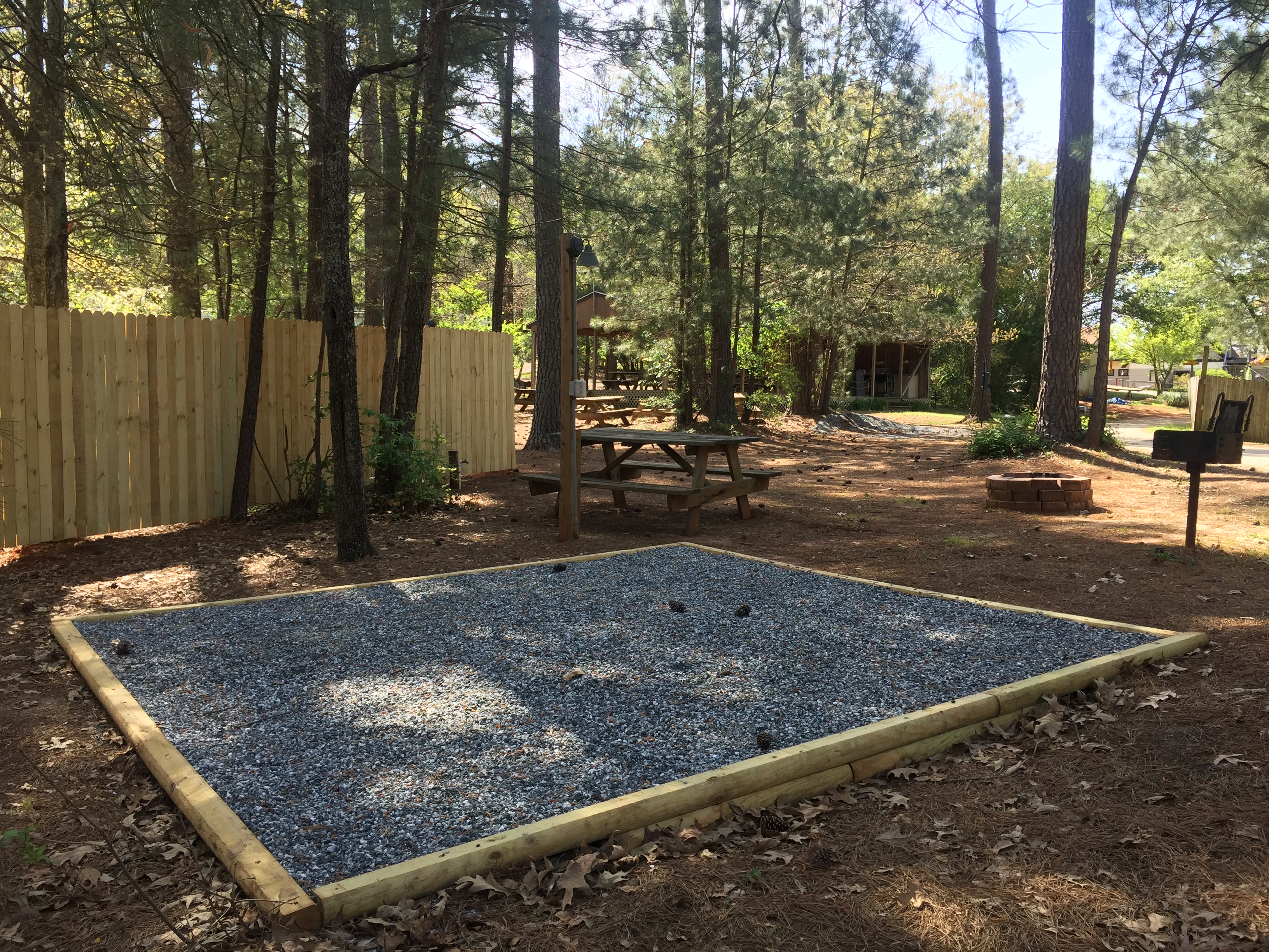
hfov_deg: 61.7
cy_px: 476
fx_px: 1063
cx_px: 634
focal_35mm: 29
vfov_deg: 48.2
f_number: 2.2
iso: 32
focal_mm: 4.15
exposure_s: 1/321
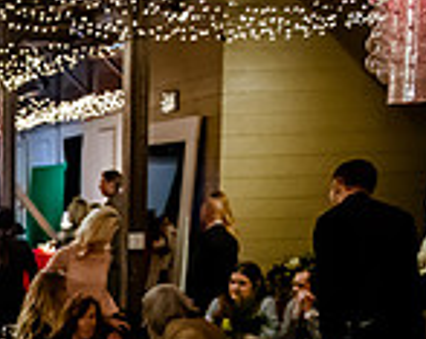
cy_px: 453
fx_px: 1120
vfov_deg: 16.2
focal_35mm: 89
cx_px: -278
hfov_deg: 18.2
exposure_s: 1/250
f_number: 2.8
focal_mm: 24
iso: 5000
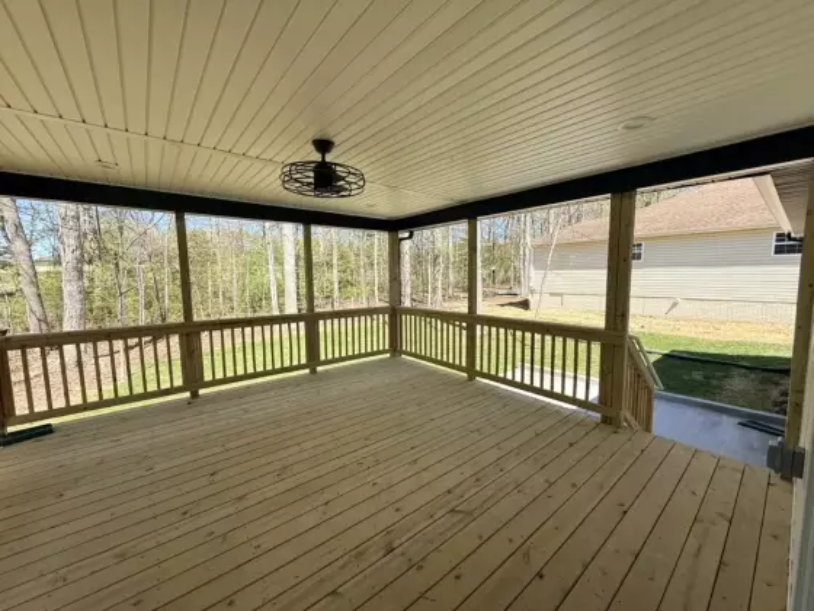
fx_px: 329
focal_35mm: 14
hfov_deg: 102.1
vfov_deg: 85.7
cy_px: 306
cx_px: 407
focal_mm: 2.22
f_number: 2.2
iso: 50
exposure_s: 1/820
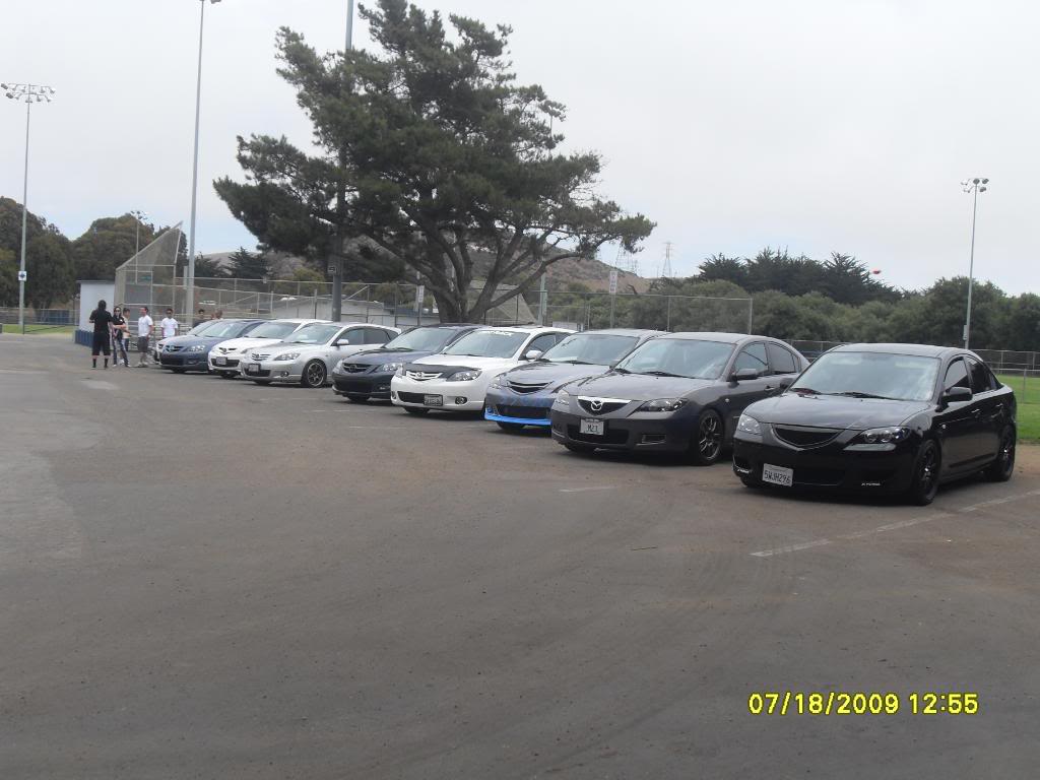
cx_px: 520
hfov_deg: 38.2
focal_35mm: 50
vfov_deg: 29.1
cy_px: 390
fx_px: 1502
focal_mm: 8.4
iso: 80
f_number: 8.4
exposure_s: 1/125
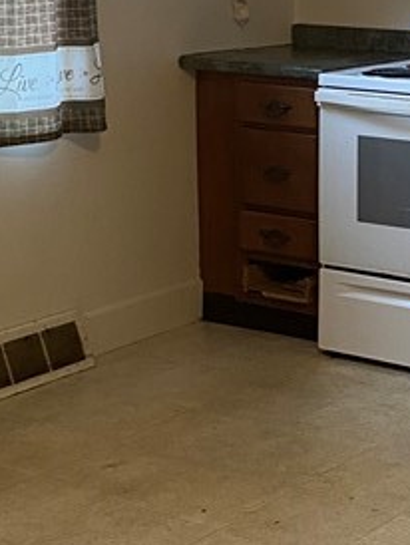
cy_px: 133
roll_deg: -0.8
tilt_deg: -7.7
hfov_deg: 15.0
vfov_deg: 20.1
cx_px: 408
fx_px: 1529
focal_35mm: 97
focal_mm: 4.25
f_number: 1.8
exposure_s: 1/60
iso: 320
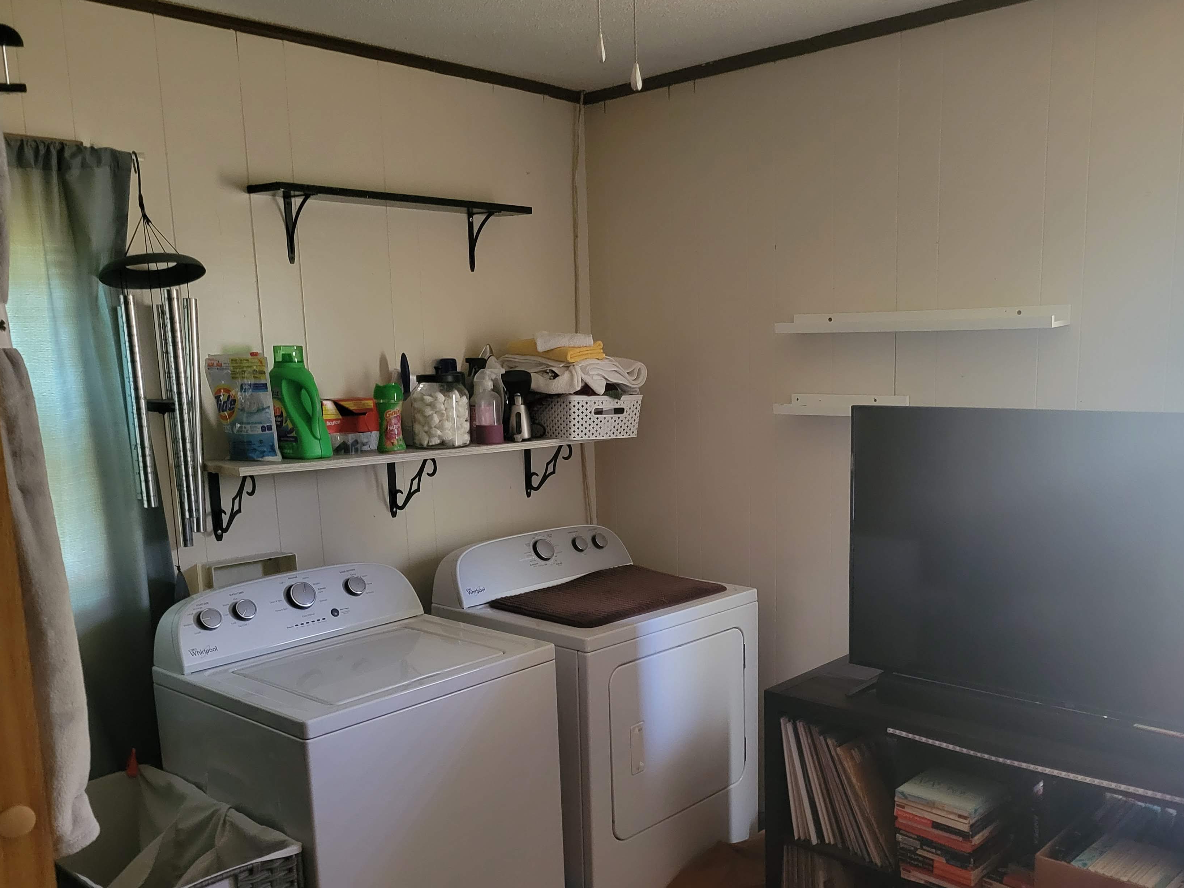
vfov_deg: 43.9
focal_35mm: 32
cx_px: 691
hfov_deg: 56.5
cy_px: 538
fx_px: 1095
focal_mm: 5.4
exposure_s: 1/24
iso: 640
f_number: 1.8
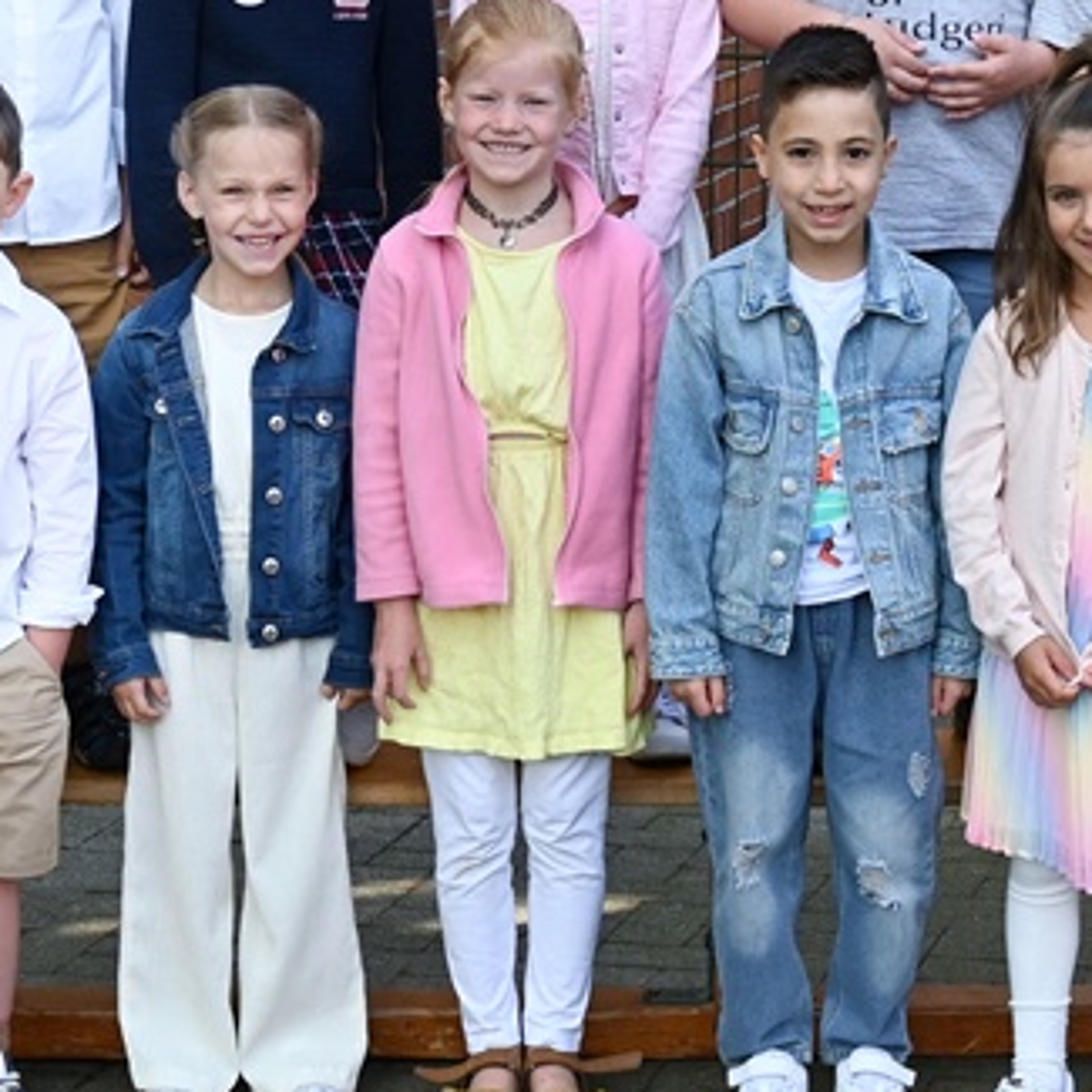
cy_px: 378
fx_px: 3710
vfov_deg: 16.7
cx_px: 974
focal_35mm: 104
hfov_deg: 16.5
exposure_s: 1/250
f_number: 5
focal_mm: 26.5
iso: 200
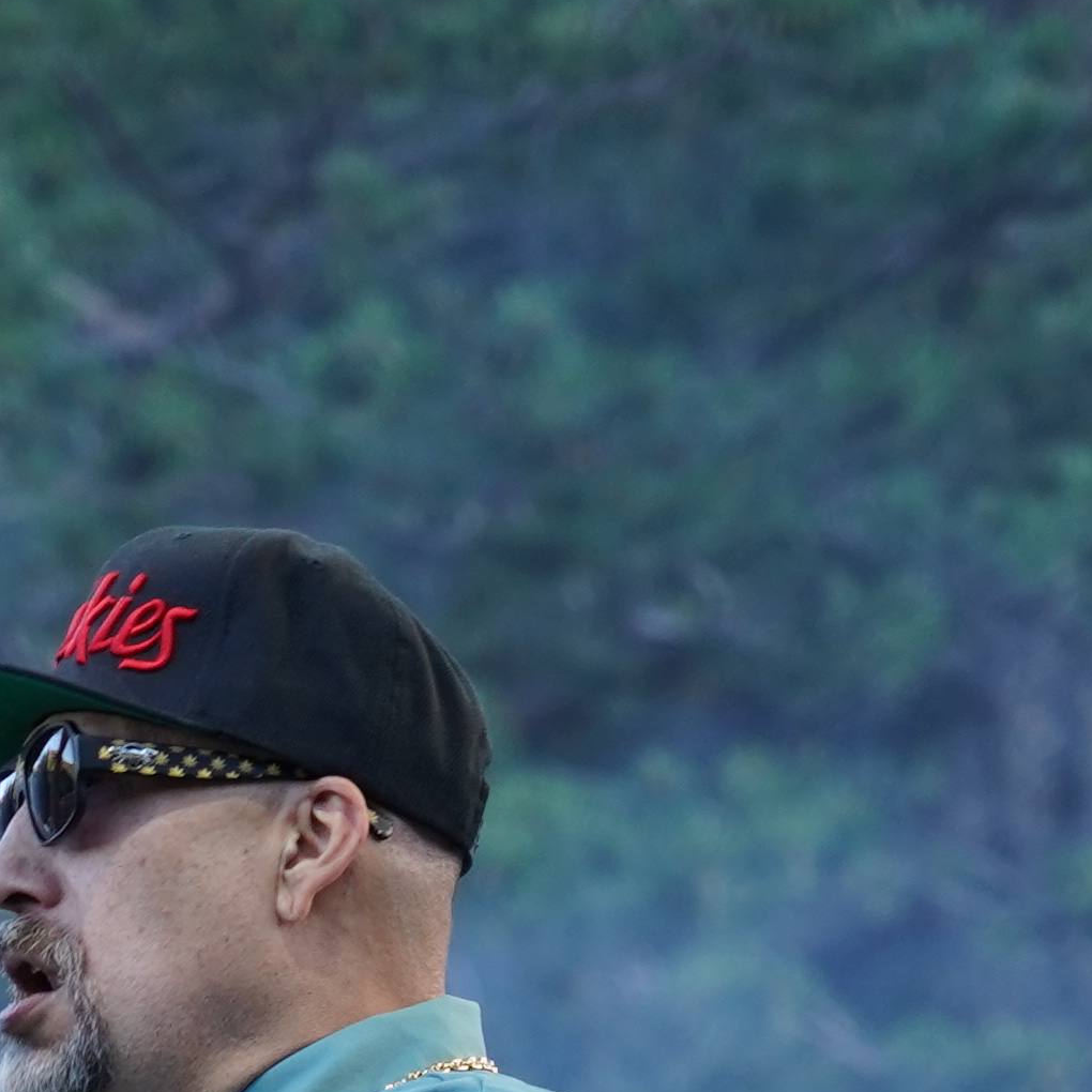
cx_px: 247
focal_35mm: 525
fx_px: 18737
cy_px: 1715
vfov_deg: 3.3
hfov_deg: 3.3
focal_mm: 105
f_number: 4
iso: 320
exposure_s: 1/160
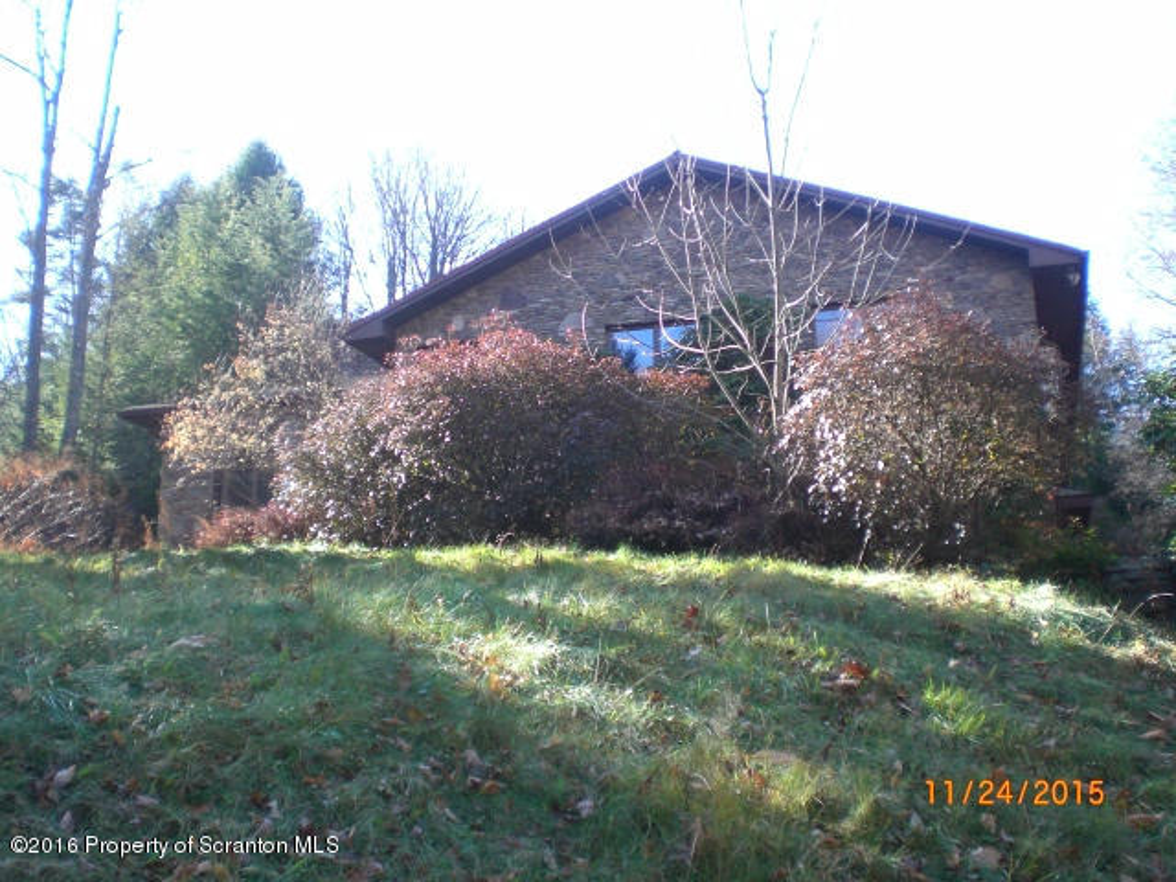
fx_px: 1291
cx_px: 588
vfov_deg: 37.7
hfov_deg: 49.0
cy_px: 441
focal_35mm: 38
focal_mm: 6.3
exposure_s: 1/160
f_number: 3.1
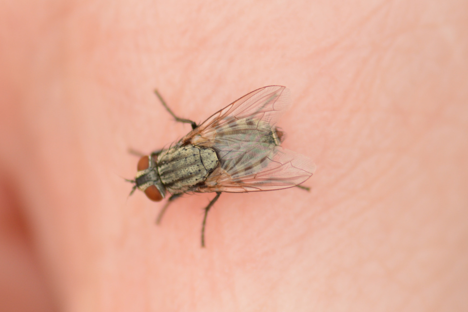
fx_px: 1950
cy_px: 156
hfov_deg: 13.7
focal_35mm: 150
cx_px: 234
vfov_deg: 9.1
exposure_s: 1/200
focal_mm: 100
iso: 100
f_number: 7.1
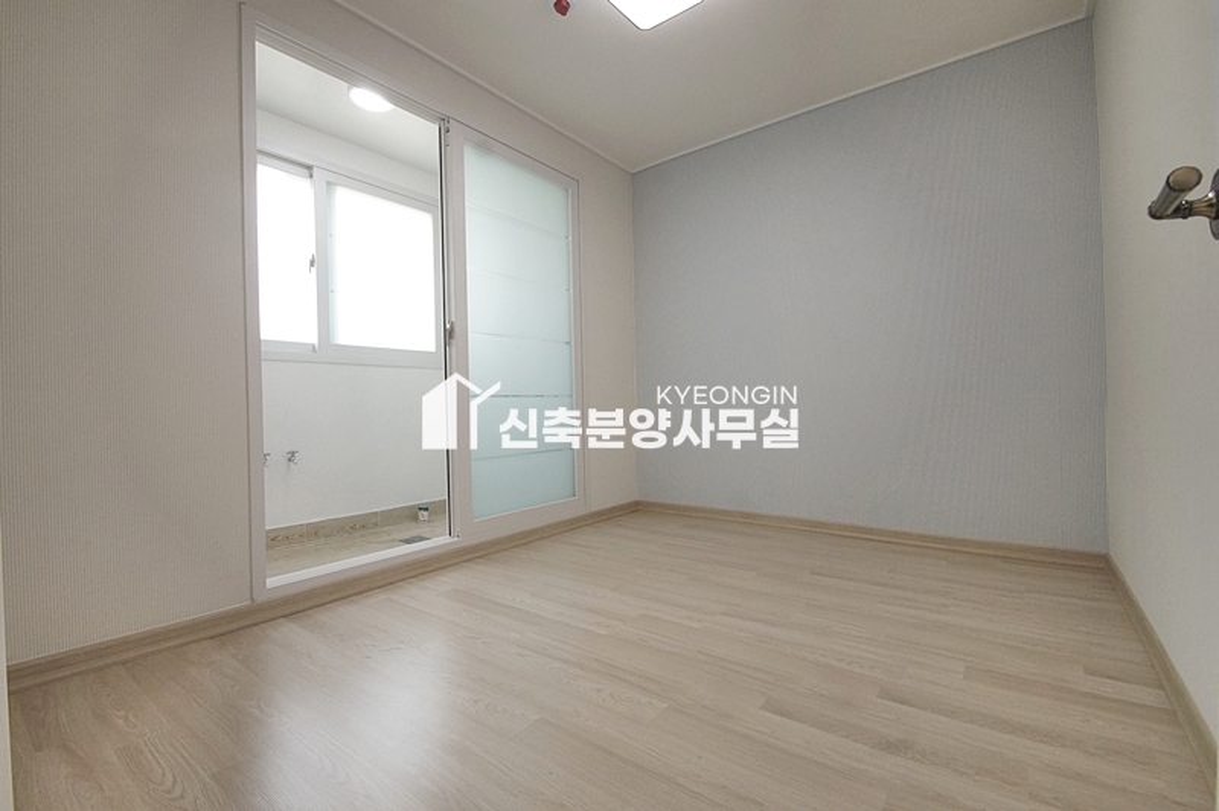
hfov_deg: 100.4
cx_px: 610
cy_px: 406
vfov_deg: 77.2
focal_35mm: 15
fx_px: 507
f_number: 9
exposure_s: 1/60
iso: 1600
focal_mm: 10
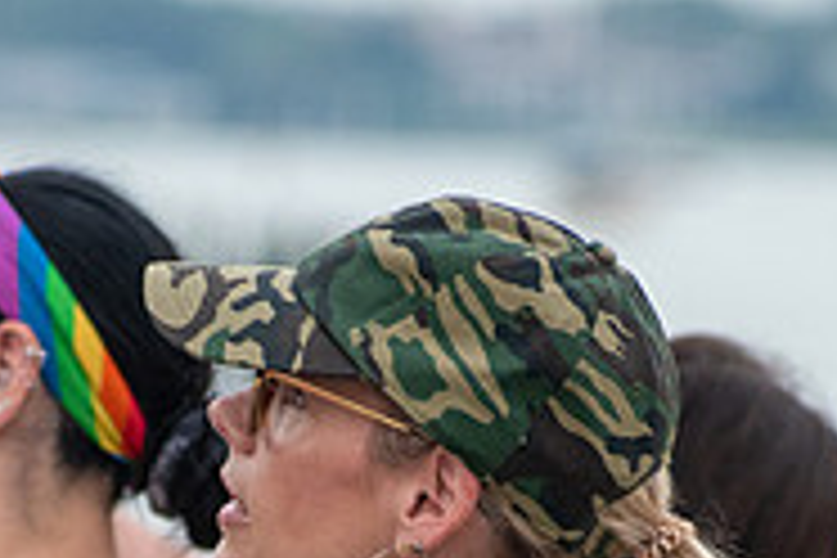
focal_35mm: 891
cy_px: 722
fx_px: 20714
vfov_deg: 1.5
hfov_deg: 2.3
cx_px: 324
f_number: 5.3
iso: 800
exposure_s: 1/1000
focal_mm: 190
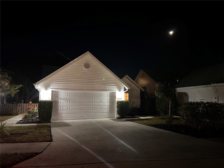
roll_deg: +0.0
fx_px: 168
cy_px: 84
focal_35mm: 26
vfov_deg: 53.1
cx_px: 112
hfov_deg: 67.3
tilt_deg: +5.9
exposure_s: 1/24
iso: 1000
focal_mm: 5.7
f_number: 1.5
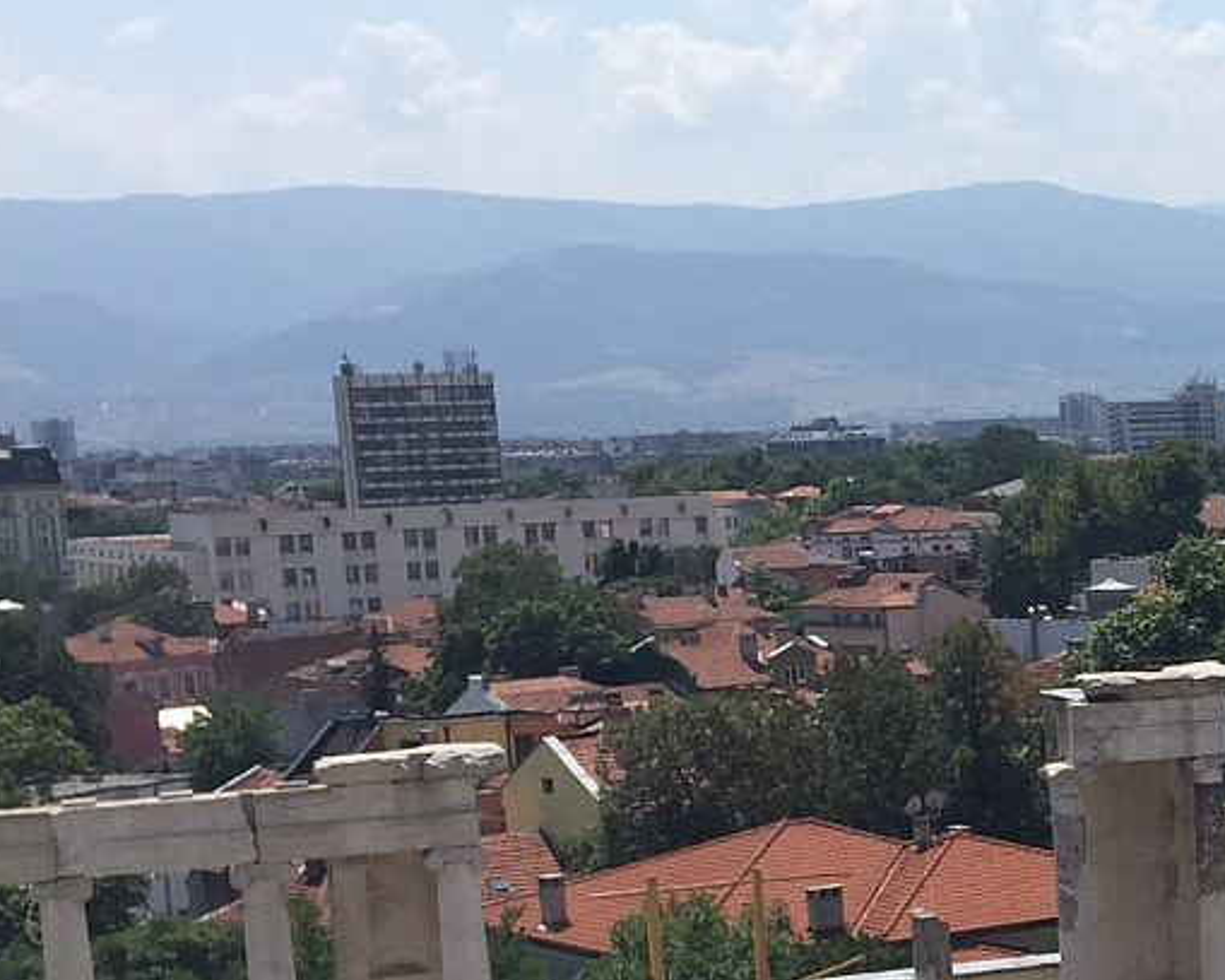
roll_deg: +1.3
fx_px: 3226
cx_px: 1714
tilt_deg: -8.5
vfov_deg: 17.0
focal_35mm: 89
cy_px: 884
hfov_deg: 19.4
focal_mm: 4.15
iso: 32
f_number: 2.2
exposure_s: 1/2639
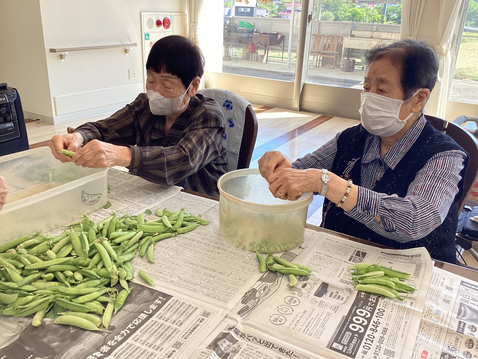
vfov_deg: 45.4
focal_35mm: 31
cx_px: 239
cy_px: 180
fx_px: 428
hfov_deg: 58.4
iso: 50
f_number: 2.4
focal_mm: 3.3
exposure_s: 1/120
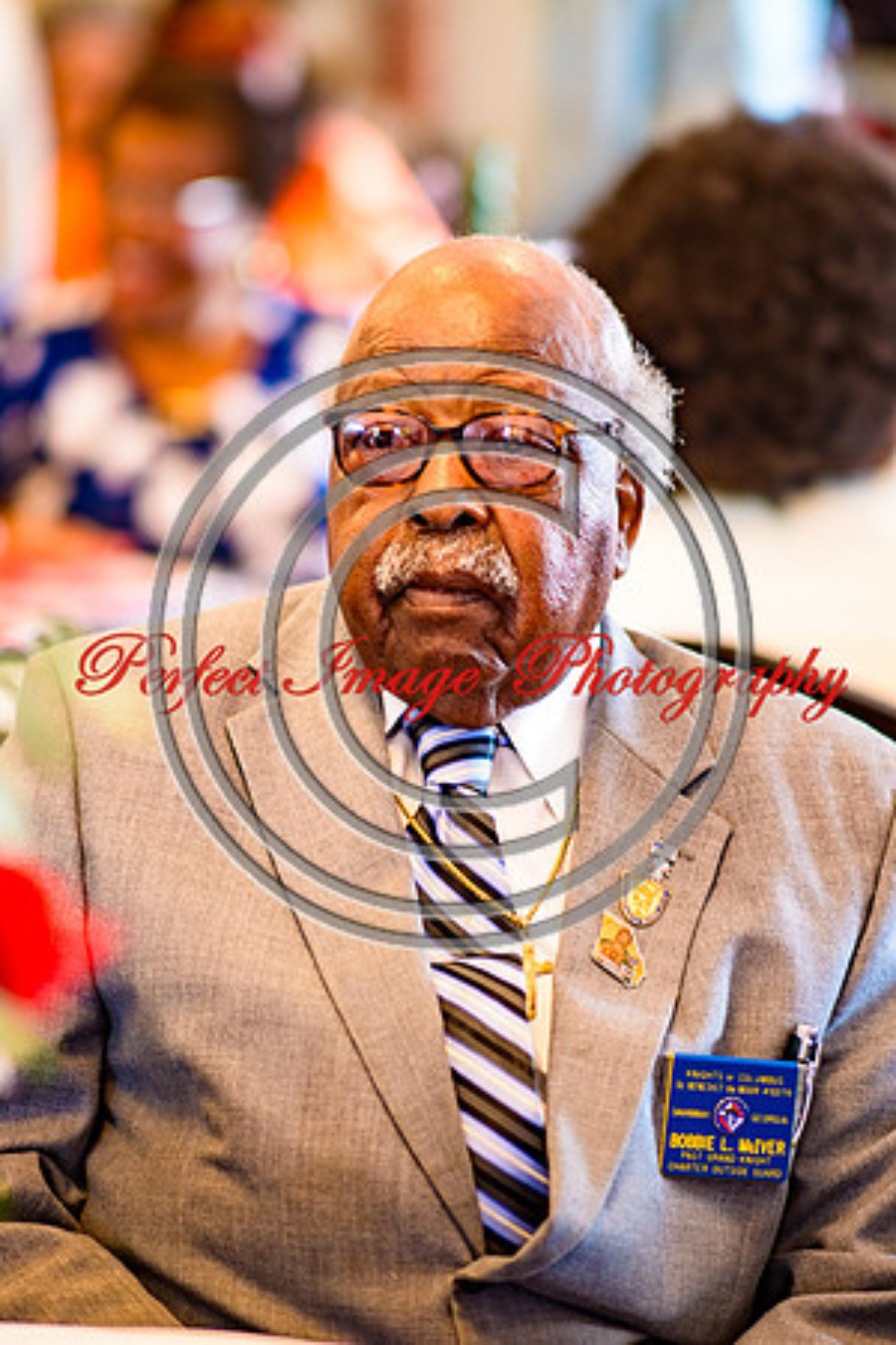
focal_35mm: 178
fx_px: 6653
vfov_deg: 11.5
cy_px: 608
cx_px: 492
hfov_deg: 7.7
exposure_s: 1/80
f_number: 1.4
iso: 180
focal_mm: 105
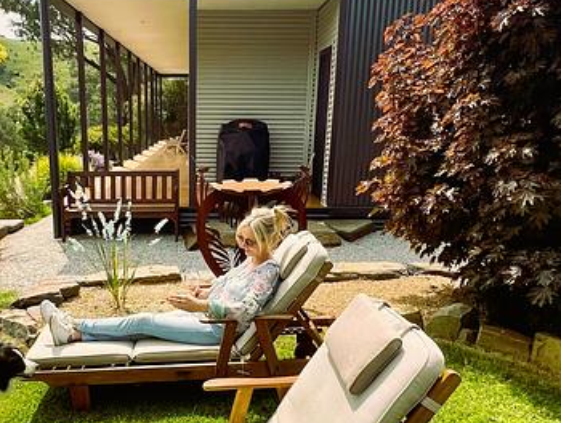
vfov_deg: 58.7
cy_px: 249
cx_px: 239
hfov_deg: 73.4
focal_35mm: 23
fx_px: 374
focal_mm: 1.57
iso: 32
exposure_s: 1/1263
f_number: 1.8
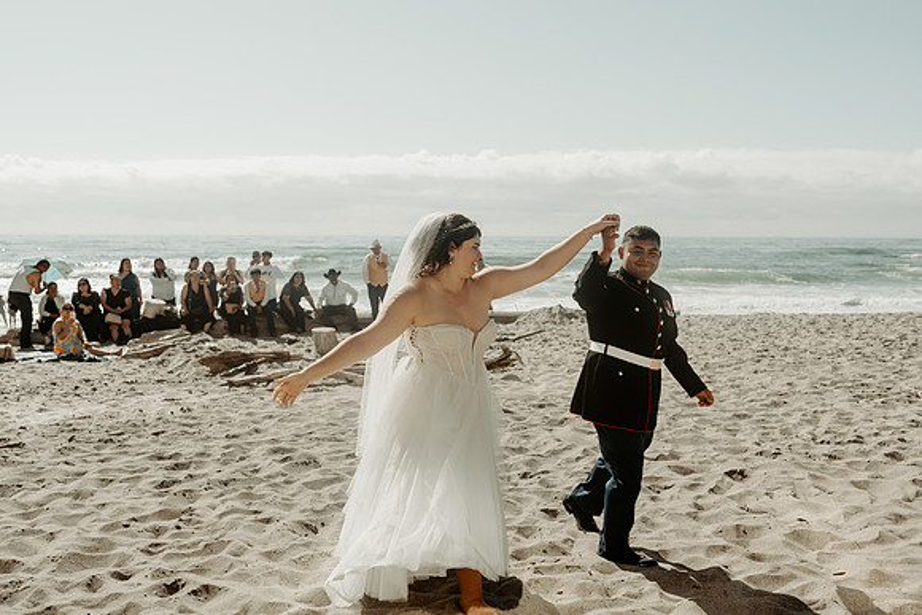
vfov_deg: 36.7
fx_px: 926
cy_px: 308
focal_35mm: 36
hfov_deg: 52.9
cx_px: 461
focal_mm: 35
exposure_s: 1/3200
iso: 100
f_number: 4
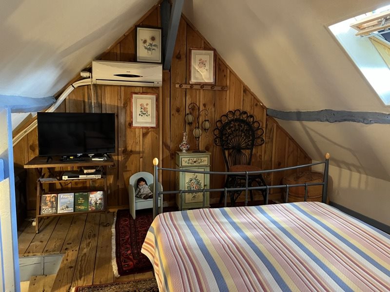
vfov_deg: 53.1
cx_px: 195
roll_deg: -0.9
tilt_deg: -6.5
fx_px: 293
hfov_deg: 67.3
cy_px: 146
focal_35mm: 26
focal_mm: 5.1
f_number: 1.6
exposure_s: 1/33
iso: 500
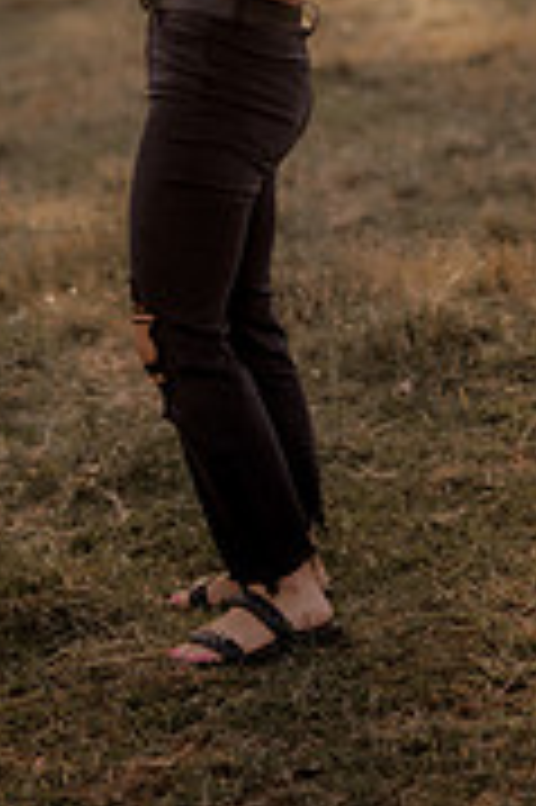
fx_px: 2819
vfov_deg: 16.0
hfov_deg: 10.9
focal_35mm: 126
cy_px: 41
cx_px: 243
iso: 250
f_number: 1.8
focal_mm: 50
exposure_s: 1/1600
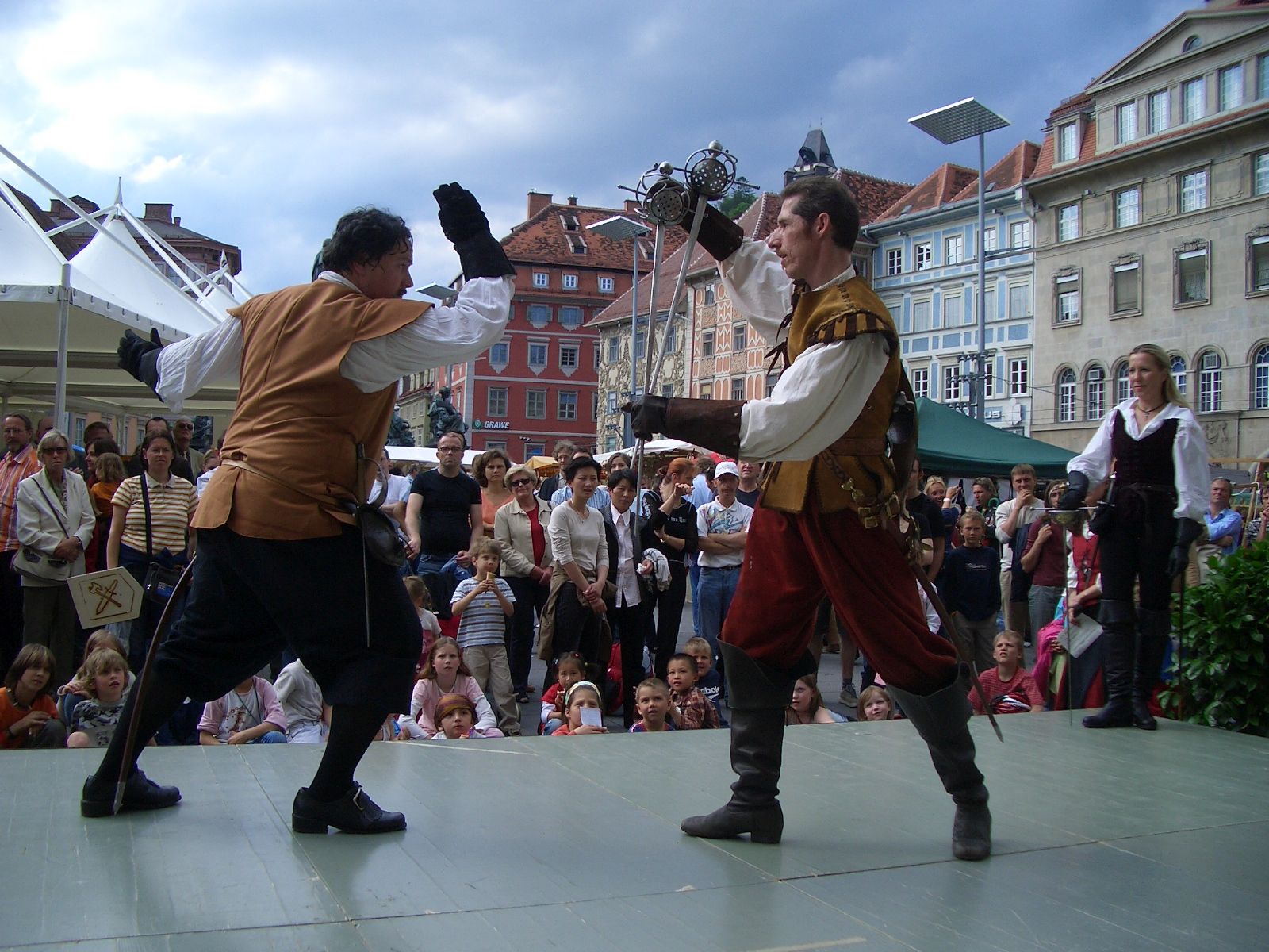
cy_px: 476
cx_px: 634
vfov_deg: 40.7
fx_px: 1283
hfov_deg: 52.6
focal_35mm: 35
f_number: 2.6
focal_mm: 5.8
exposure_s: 1/800
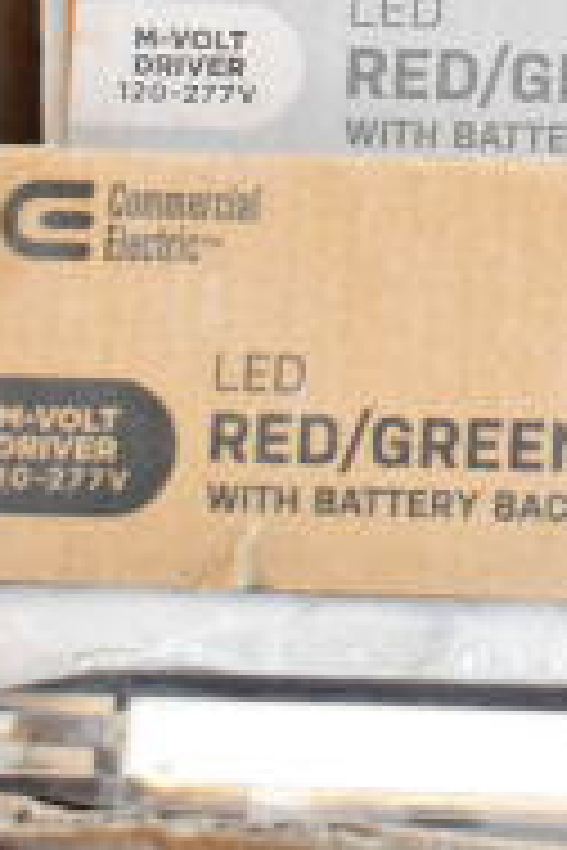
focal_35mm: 116
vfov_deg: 17.1
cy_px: -61
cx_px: 1107
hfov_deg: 10.8
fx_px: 2740
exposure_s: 1/125
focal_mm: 24
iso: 1600
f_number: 5.6
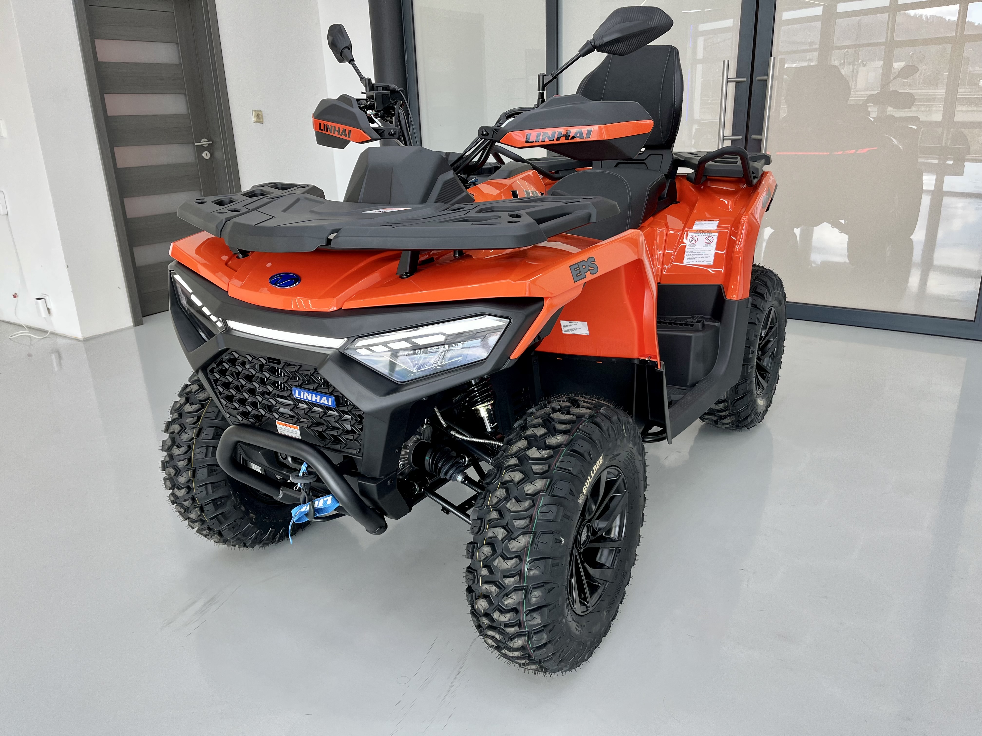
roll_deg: +2.5
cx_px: 491
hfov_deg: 67.3
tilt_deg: -20.2
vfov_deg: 53.1
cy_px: 368
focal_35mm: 26
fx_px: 738
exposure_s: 1/122
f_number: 1.6
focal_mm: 5.1
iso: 64
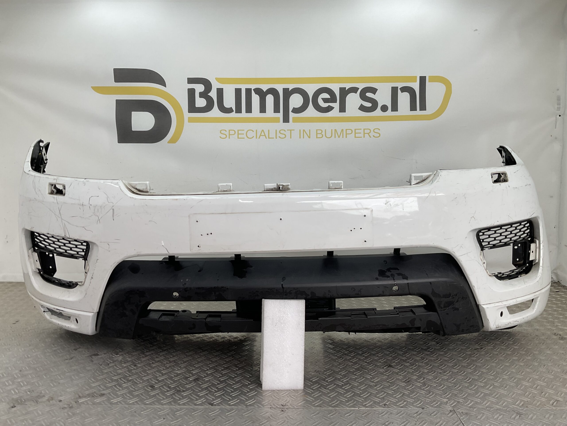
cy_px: 213
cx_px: 284
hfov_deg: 61.7
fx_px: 475
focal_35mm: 29
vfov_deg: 48.2
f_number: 1.8
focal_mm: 3
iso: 16
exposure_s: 1/219
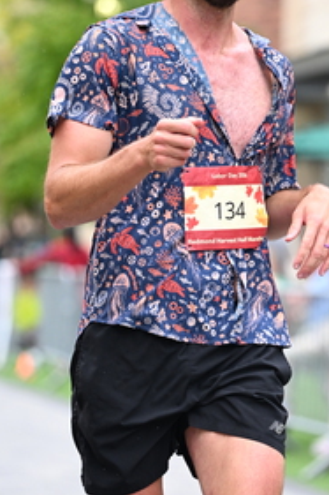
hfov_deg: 5.8
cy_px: 259
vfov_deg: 8.8
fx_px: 3225
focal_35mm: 235
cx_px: 240
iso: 1250
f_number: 2.8
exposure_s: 1/1600
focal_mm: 120
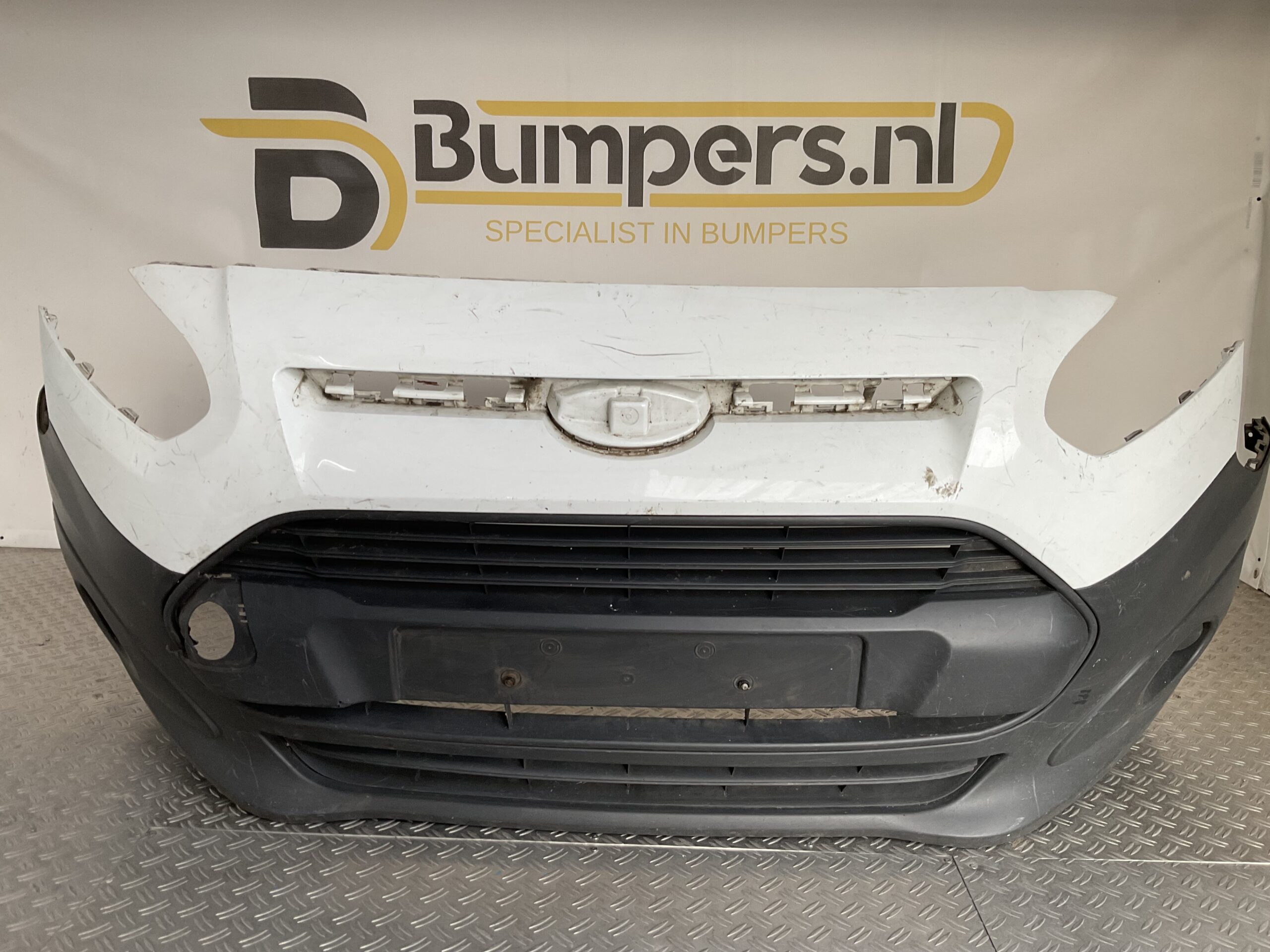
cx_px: 635
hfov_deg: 61.7
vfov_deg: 48.2
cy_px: 476
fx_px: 1064
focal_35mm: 29
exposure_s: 1/100
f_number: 1.8
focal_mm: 3
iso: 40
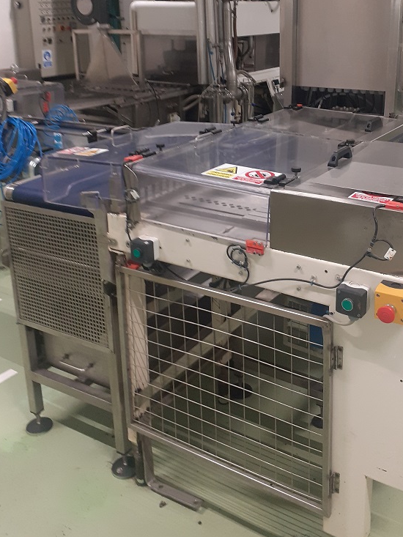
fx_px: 590
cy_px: 175
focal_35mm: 38
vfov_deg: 48.1
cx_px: 251
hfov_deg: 37.5
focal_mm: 3.6
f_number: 1.9
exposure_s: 1/50
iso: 200
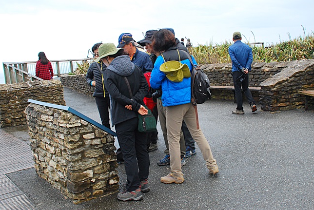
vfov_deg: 32.7
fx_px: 358
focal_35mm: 41
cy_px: 96
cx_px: 166
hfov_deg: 47.3
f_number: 5.6
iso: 400
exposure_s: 1/200
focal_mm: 22
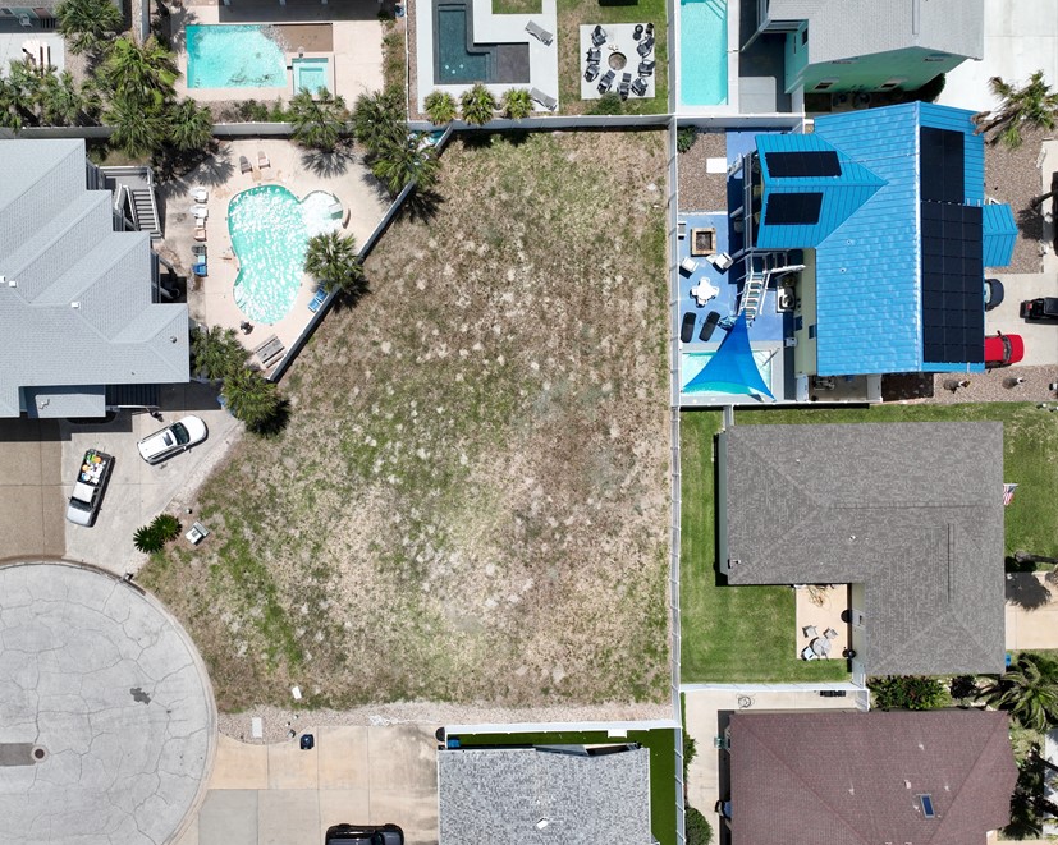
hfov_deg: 59.8
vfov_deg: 49.9
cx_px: 409
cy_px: 462
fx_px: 908
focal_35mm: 29
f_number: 2.8
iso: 100
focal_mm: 12.29
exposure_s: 1/2500
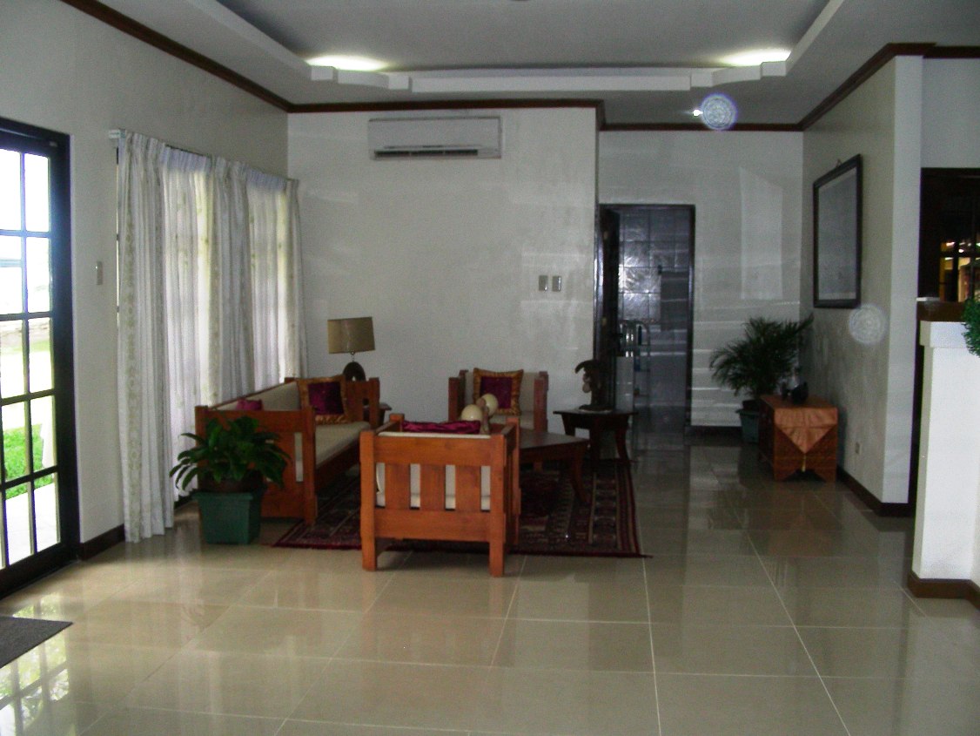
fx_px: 1076
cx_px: 490
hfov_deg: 49.0
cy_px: 368
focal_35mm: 38
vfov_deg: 37.7
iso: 200
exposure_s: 1/60.1
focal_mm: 6.3
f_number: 3.5
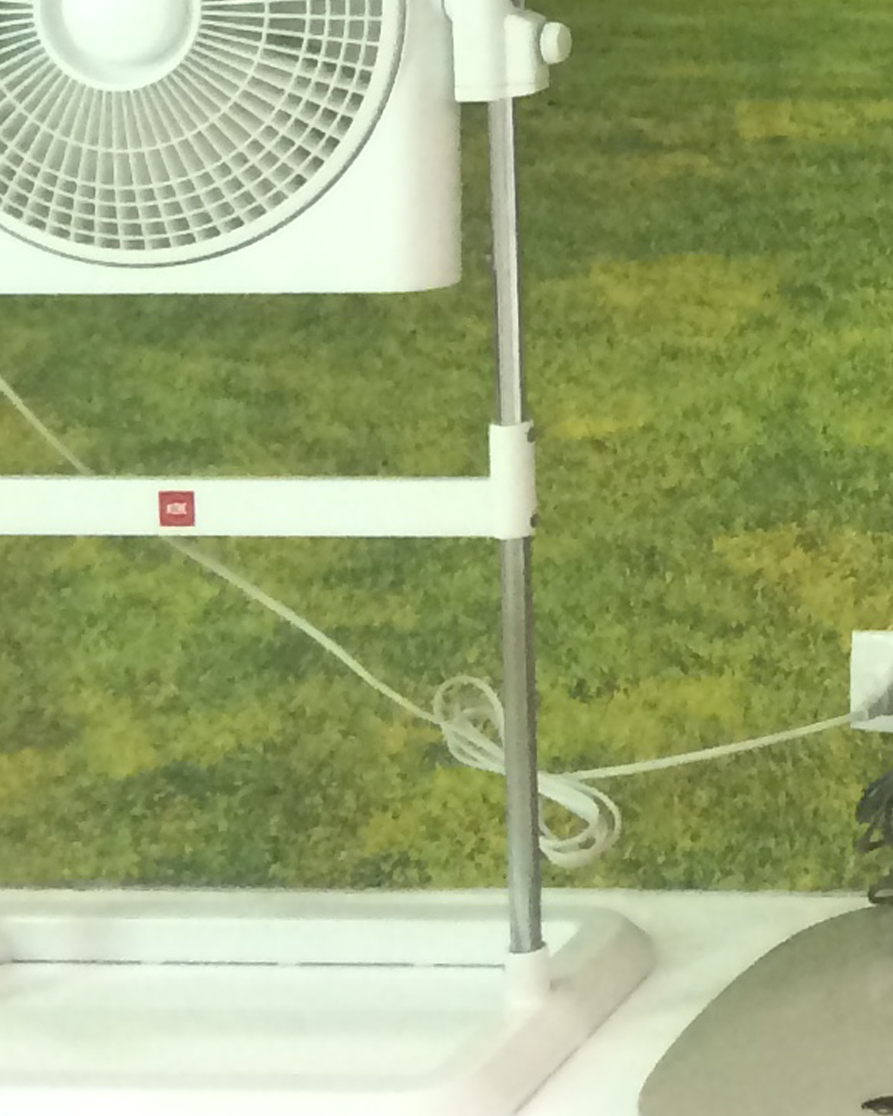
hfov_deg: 36.4
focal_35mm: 41
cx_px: 377
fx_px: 1354
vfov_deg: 44.1
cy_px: 371
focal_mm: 4.15
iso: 80
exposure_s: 1/33
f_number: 2.2
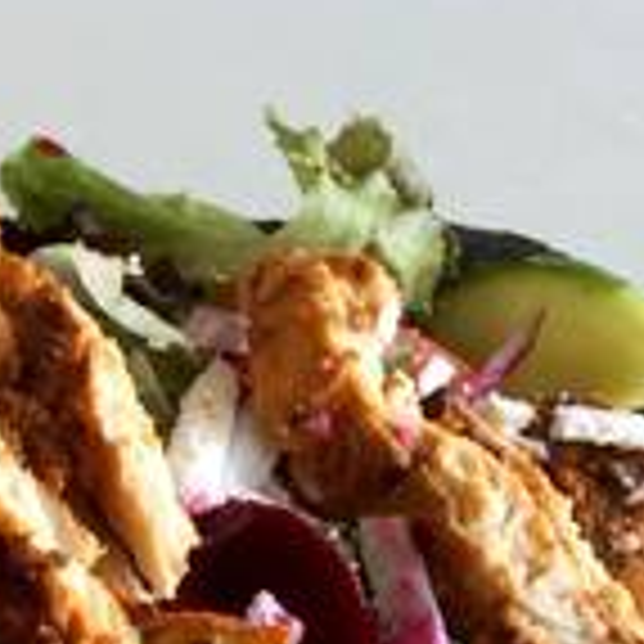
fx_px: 2210
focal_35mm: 105
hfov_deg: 15.3
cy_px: 716
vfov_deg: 16.1
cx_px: -338
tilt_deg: -65.3
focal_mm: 4.15
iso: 40
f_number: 2.2
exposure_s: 1/60
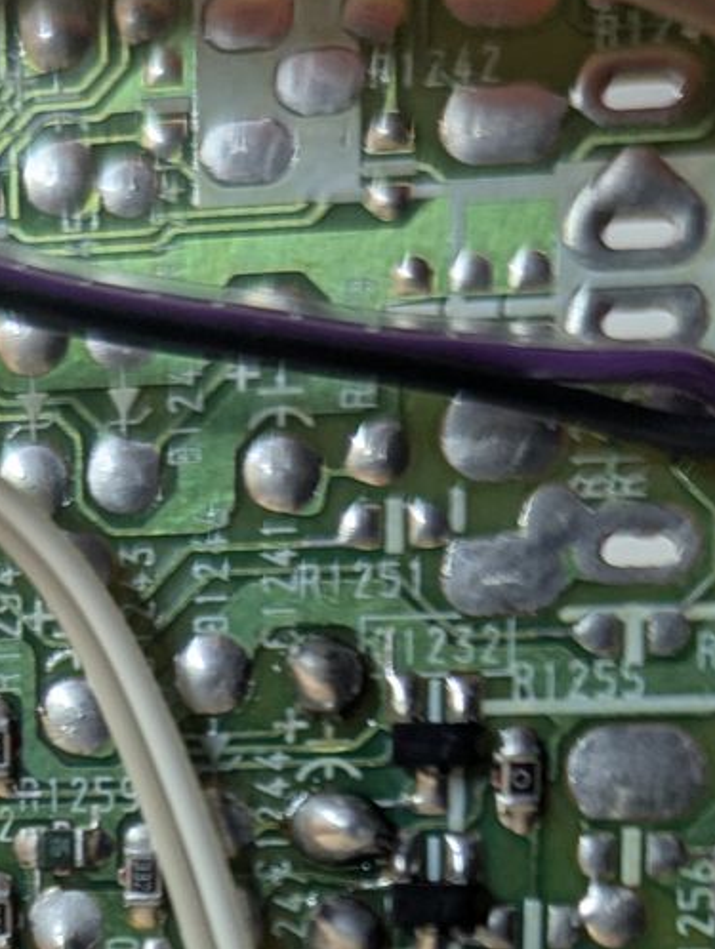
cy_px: 1199
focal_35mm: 82
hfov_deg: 18.0
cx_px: 233
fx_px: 2253
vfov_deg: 21.7
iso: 109
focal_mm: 6.81
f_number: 1.85
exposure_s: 1/120
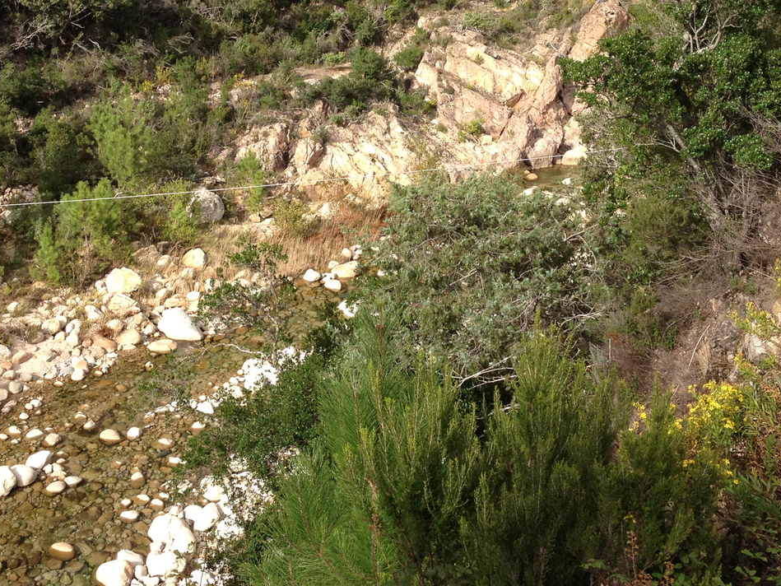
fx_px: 1331
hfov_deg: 32.6
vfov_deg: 24.7
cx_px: 309
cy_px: 217
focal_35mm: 59
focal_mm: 4.28
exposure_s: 1/920
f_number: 2.4
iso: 64
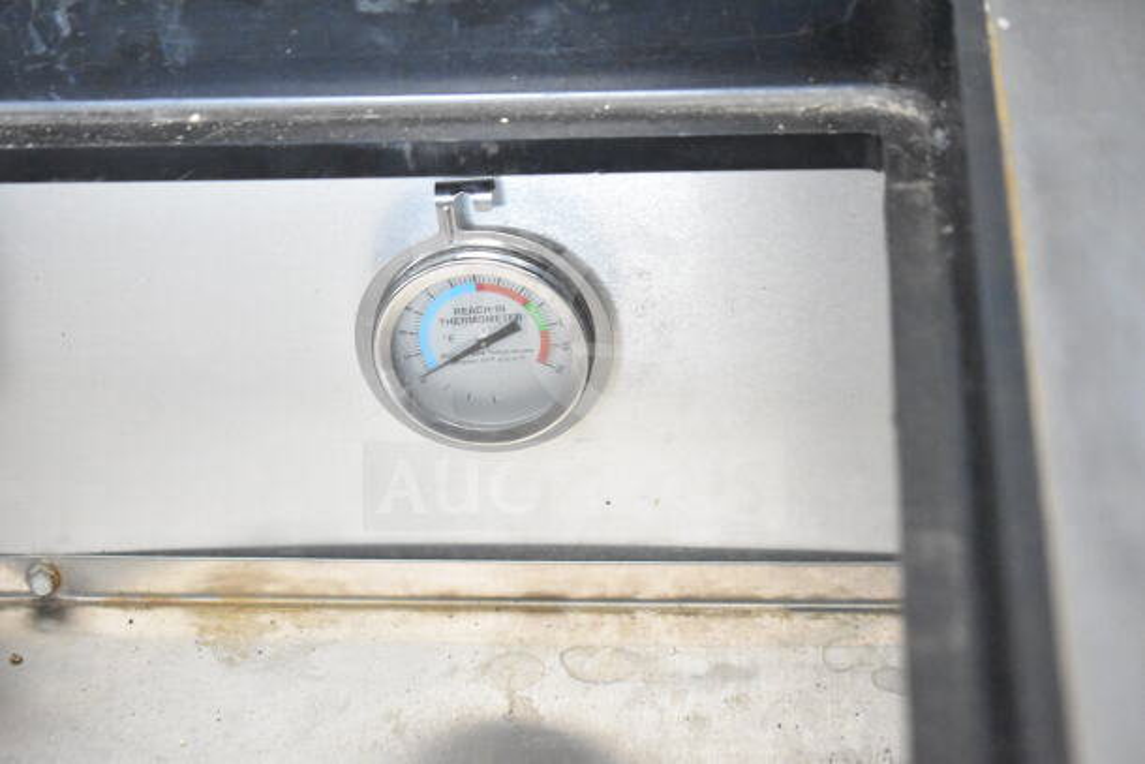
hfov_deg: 24.6
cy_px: 382
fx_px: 2624
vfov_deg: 16.6
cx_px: 572
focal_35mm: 82
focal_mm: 55
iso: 11400
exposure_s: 1/100
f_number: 5.6
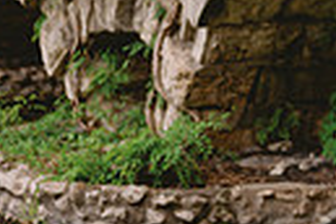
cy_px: -13
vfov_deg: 6.1
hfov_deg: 8.8
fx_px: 2100
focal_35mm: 225
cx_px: 570
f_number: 2
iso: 80
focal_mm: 50
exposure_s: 1/200
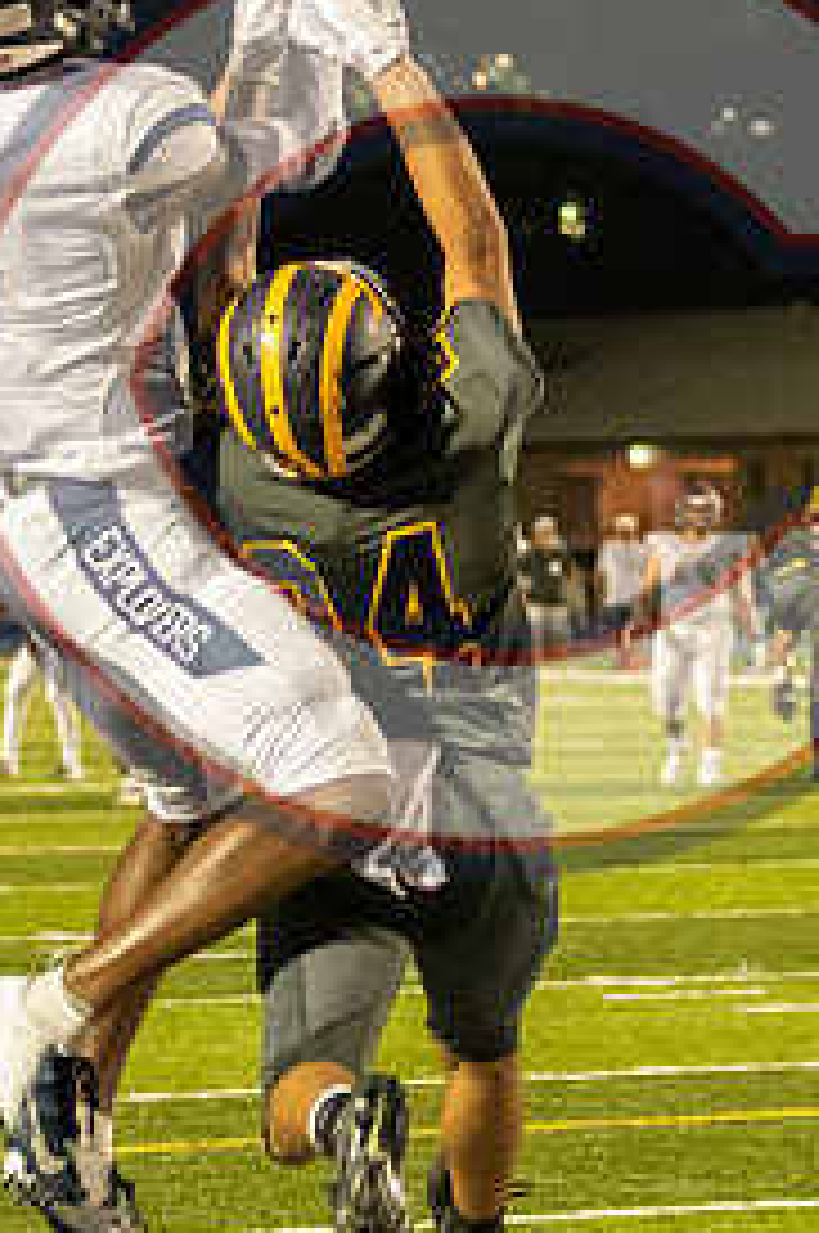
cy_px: 382
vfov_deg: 8.0
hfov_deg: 5.3
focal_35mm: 259
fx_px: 8860
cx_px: 546
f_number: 2.8
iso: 10000
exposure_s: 1/1000
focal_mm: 70
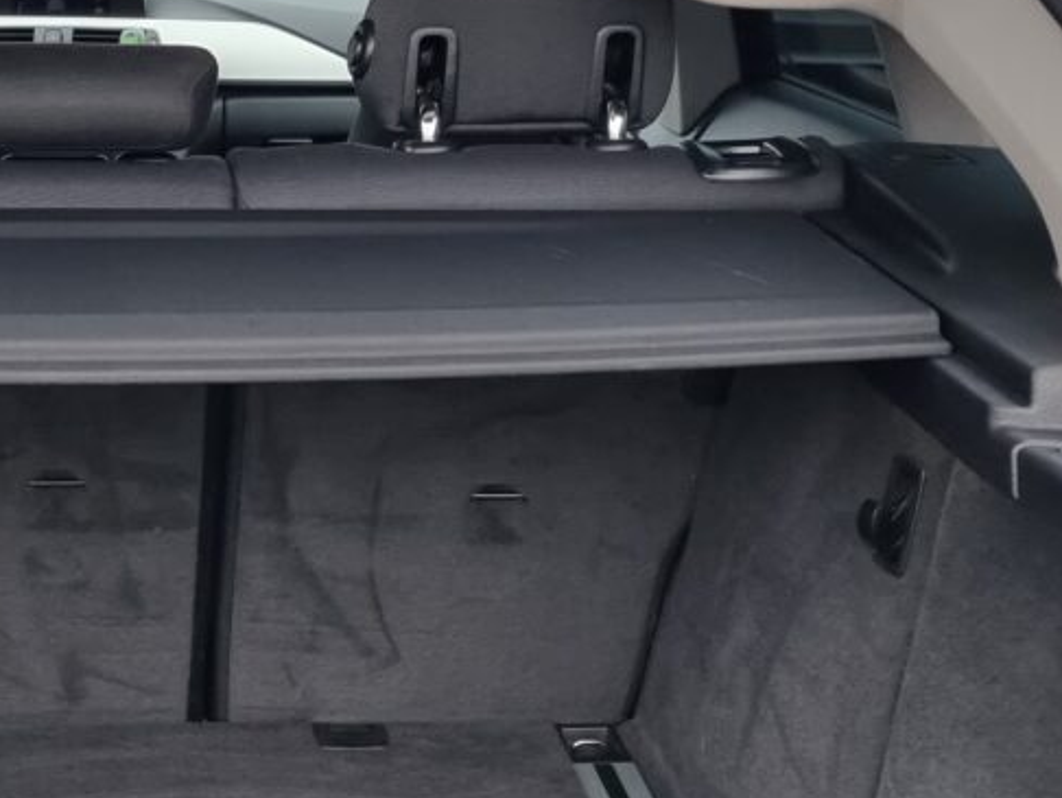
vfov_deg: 18.4
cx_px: 50
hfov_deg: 23.8
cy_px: 684
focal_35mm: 79
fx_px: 2425
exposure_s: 1/100
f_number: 1.8
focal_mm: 6.7
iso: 50
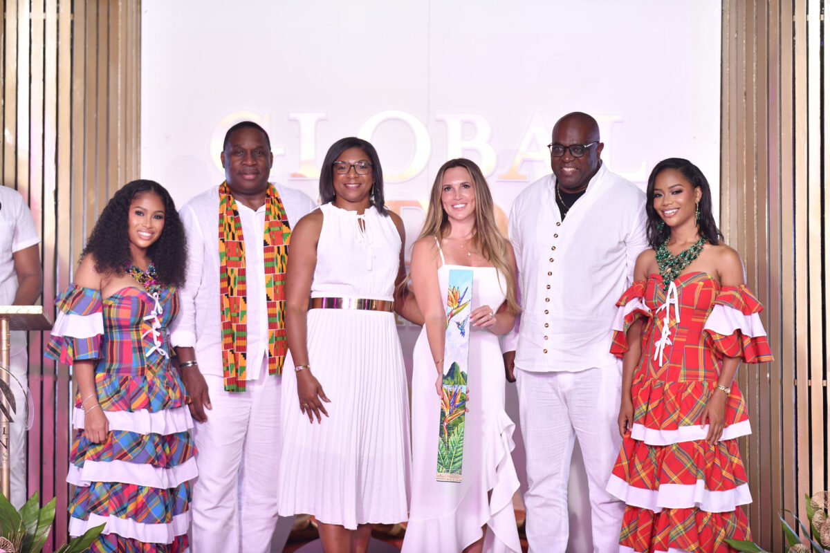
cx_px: 415
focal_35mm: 105
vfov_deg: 13.0
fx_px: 2421
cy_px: 276
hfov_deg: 19.5
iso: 640
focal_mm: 105
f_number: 2.8
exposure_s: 1/250
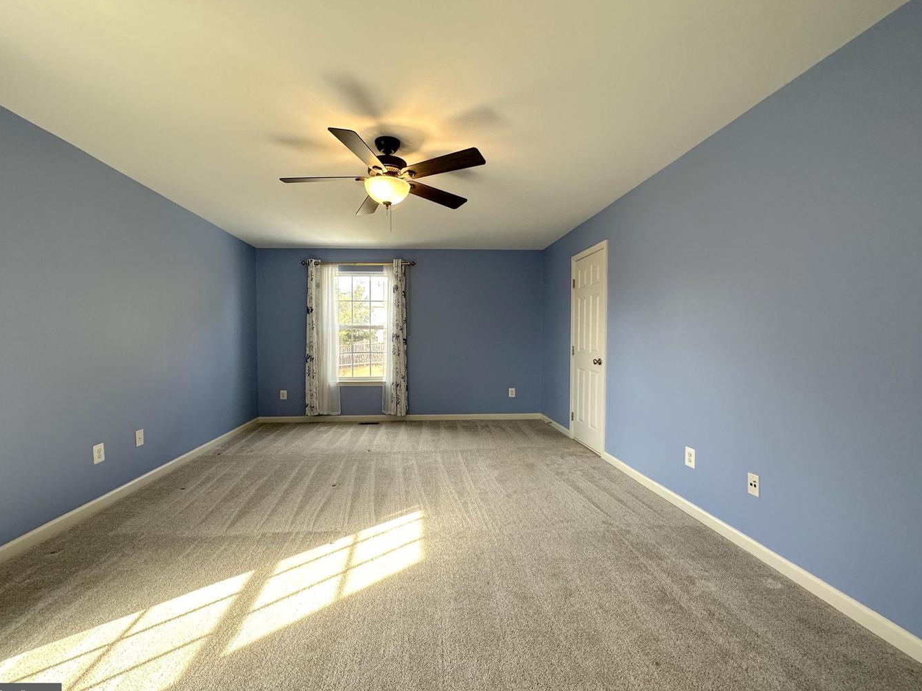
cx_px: 435
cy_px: 352
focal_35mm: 15
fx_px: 400
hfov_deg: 98.1
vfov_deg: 81.7
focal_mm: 2.22
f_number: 2.2
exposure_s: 1/120
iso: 160
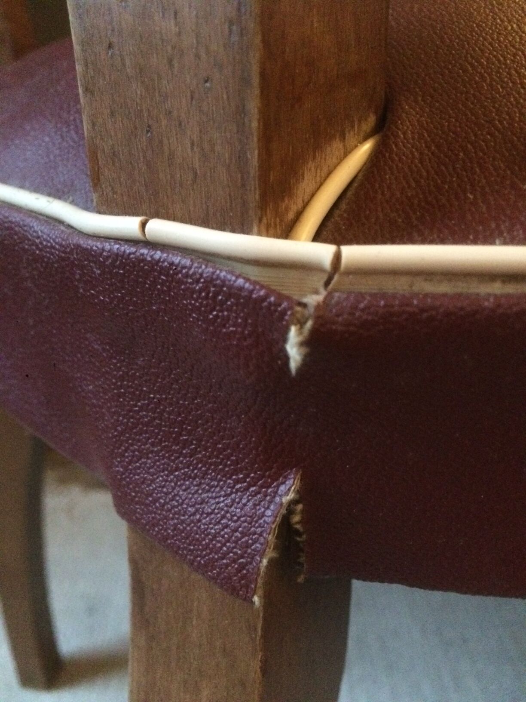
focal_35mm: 29
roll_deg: +2.6
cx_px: 263
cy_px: 351
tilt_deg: -25.7
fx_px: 588
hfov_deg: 48.2
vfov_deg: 61.7
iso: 640
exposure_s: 1/17
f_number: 2.2
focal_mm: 4.15
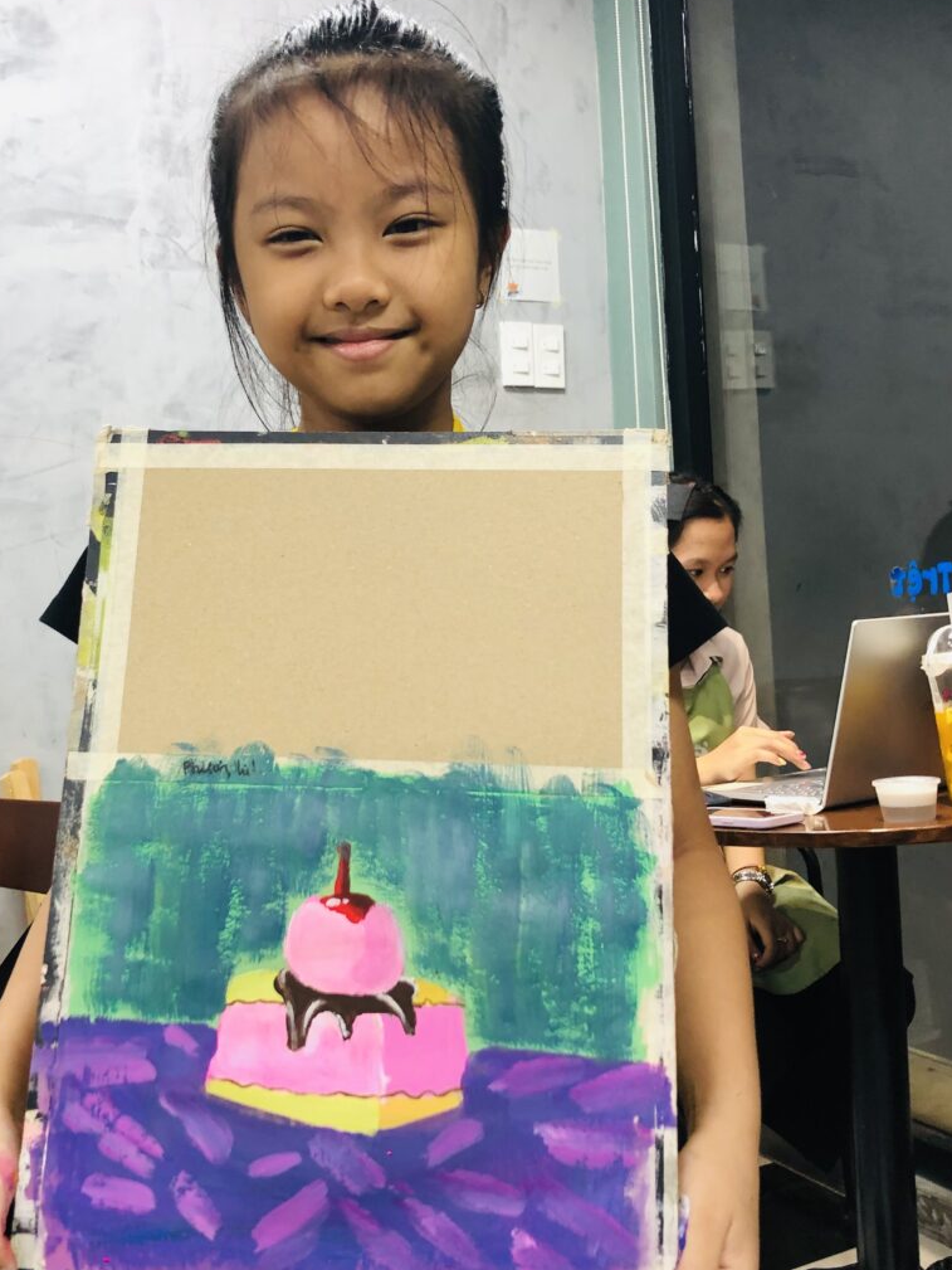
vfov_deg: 50.1
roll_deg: +2.6
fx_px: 1356
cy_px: 639
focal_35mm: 37
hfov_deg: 38.5
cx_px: 377
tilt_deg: +0.4
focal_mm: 4
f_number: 1.8
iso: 32
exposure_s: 1/33
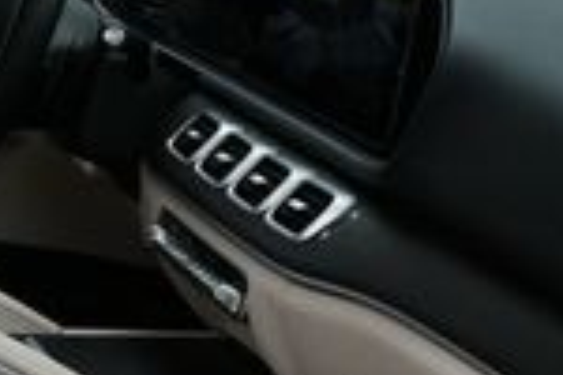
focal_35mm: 154
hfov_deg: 13.1
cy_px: 578
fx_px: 2408
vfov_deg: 8.7
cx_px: -23
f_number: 8
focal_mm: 18
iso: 200
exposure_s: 1/250
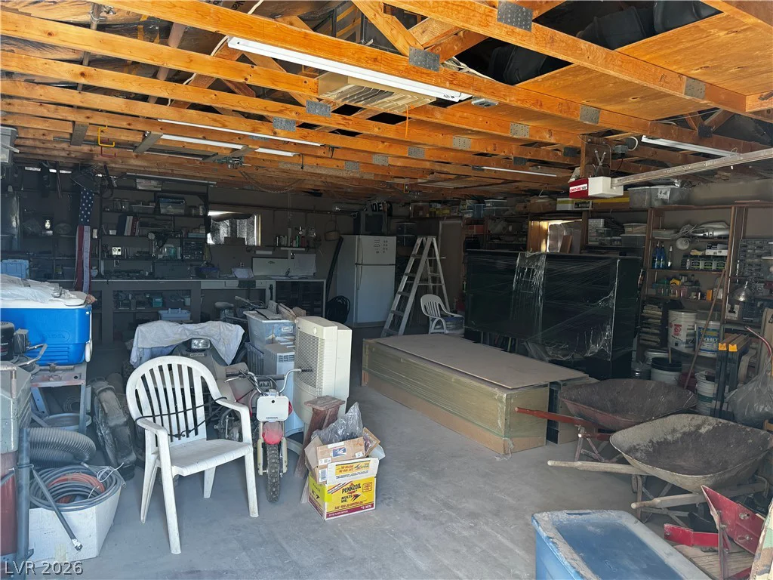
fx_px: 536
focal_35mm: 24
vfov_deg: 56.8
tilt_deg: -5.3
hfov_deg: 71.6
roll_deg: -3.0
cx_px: 386
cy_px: 290
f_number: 1.78
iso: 200
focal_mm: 6.76
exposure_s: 1/121
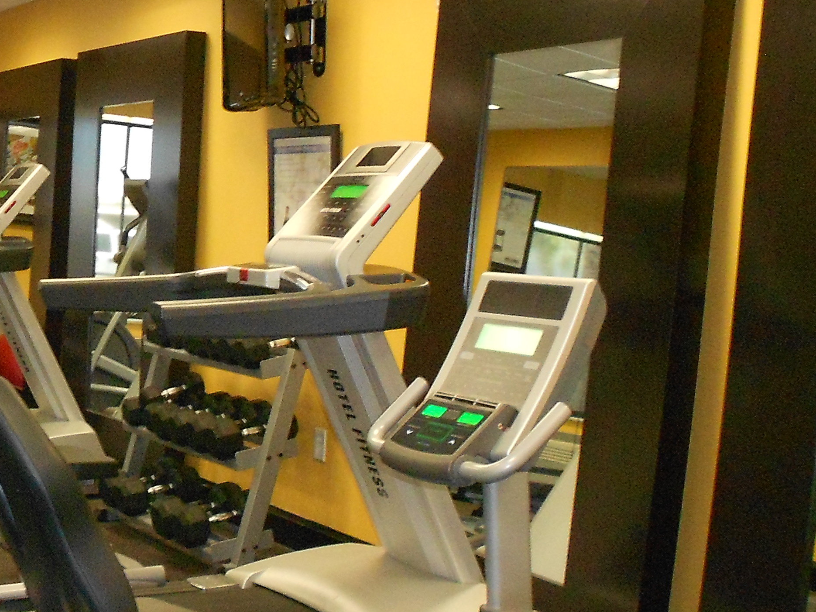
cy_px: 315
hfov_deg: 28.0
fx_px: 1579
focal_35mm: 67
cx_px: 92
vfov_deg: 21.9
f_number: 3.4
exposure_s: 1/25
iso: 500
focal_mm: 5.1
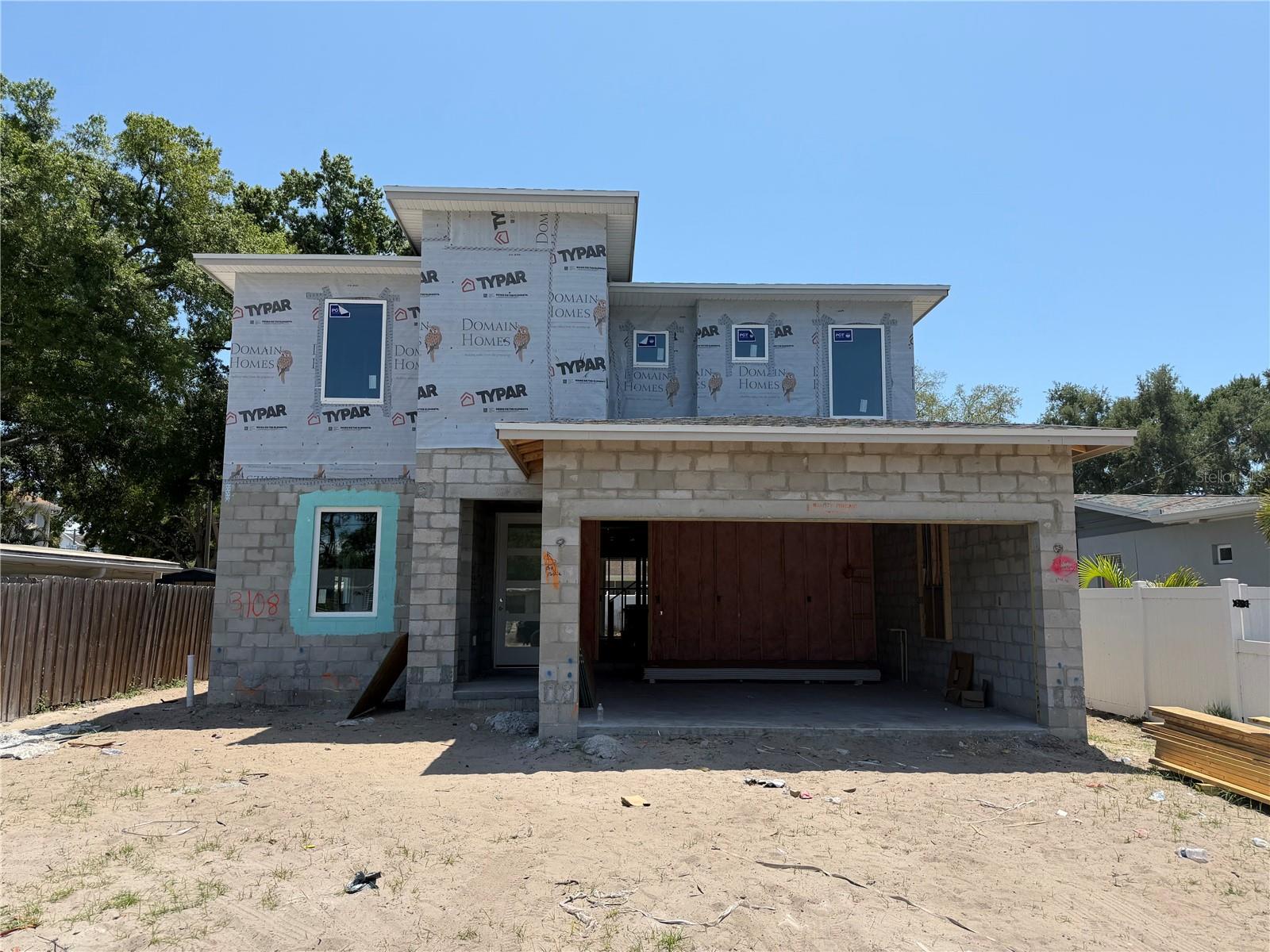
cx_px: 635
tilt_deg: +7.7
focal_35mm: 24
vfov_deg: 56.8
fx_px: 881
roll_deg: -0.8
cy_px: 476
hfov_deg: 71.6
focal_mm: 6.76
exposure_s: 1/3953
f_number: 1.78
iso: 80
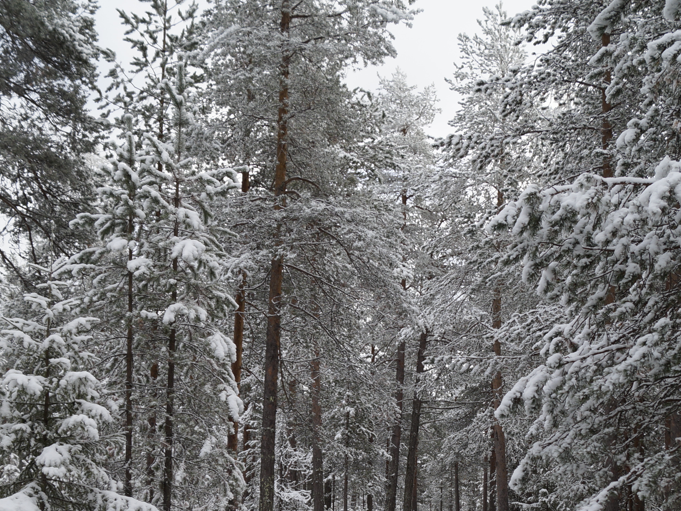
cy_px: 443
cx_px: 383
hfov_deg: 33.7
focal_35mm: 57
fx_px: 1121
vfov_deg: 25.0
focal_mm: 18
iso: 100
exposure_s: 1/200
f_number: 4
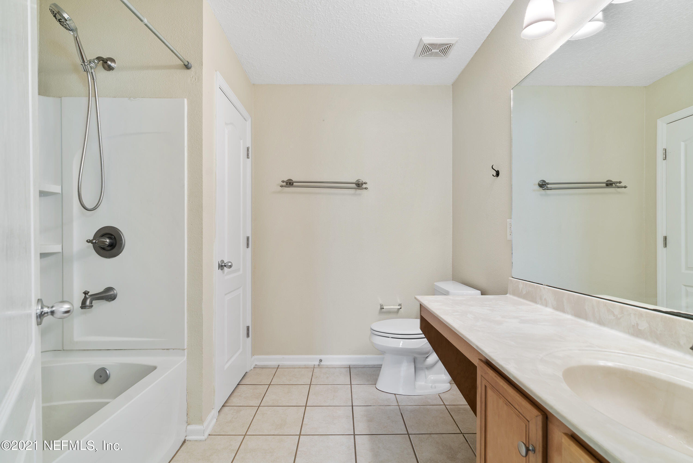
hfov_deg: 96.7
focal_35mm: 16
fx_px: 308
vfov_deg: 73.8
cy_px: 232
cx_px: 346
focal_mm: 16
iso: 100
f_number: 7.1
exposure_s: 1/1.67
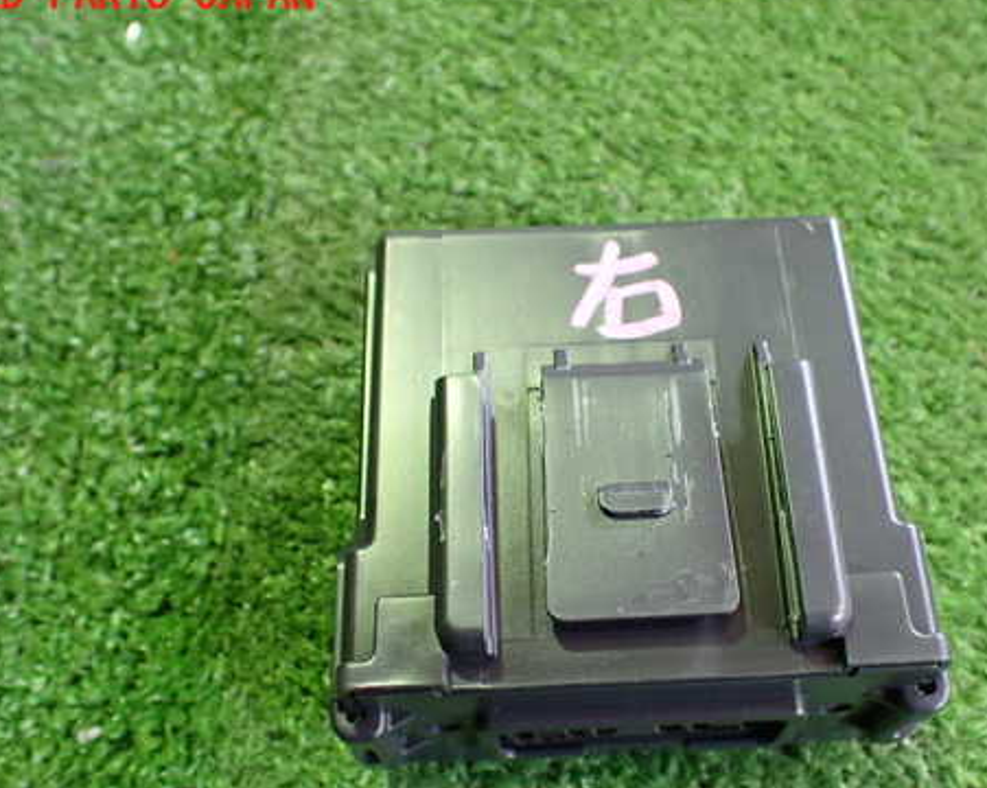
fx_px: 1138
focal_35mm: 39
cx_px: 573
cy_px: 460
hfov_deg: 46.7
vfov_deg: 38.1
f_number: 2.3
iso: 800
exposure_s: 1/40
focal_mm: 5.4
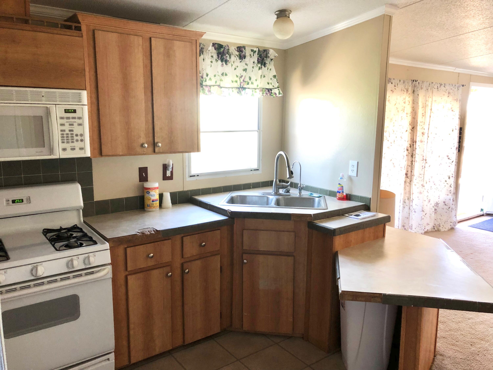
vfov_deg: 49.7
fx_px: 399
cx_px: 246
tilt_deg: -11.0
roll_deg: -1.5
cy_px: 185
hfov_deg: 63.4
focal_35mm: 28
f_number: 1.8
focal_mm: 3.99
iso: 40
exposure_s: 1/15
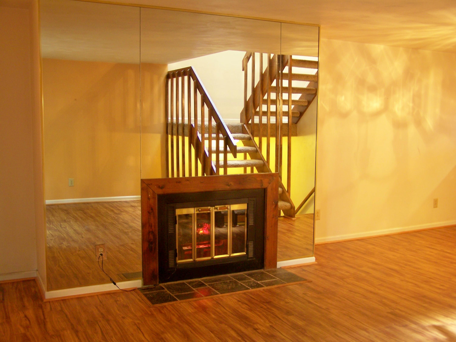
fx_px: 501
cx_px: 228
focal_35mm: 38
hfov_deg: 49.0
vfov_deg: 37.7
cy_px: 171
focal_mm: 6.3
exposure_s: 1/2
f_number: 2.8
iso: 64
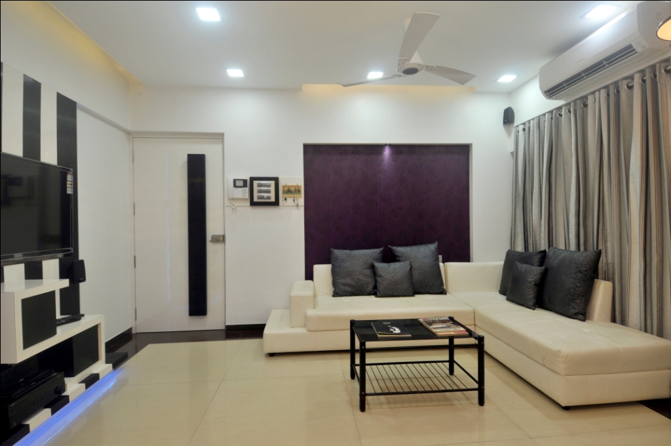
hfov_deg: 90.1
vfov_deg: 67.2
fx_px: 335
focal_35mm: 18
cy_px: 223
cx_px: 336
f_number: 8
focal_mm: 12
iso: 200
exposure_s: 1/15
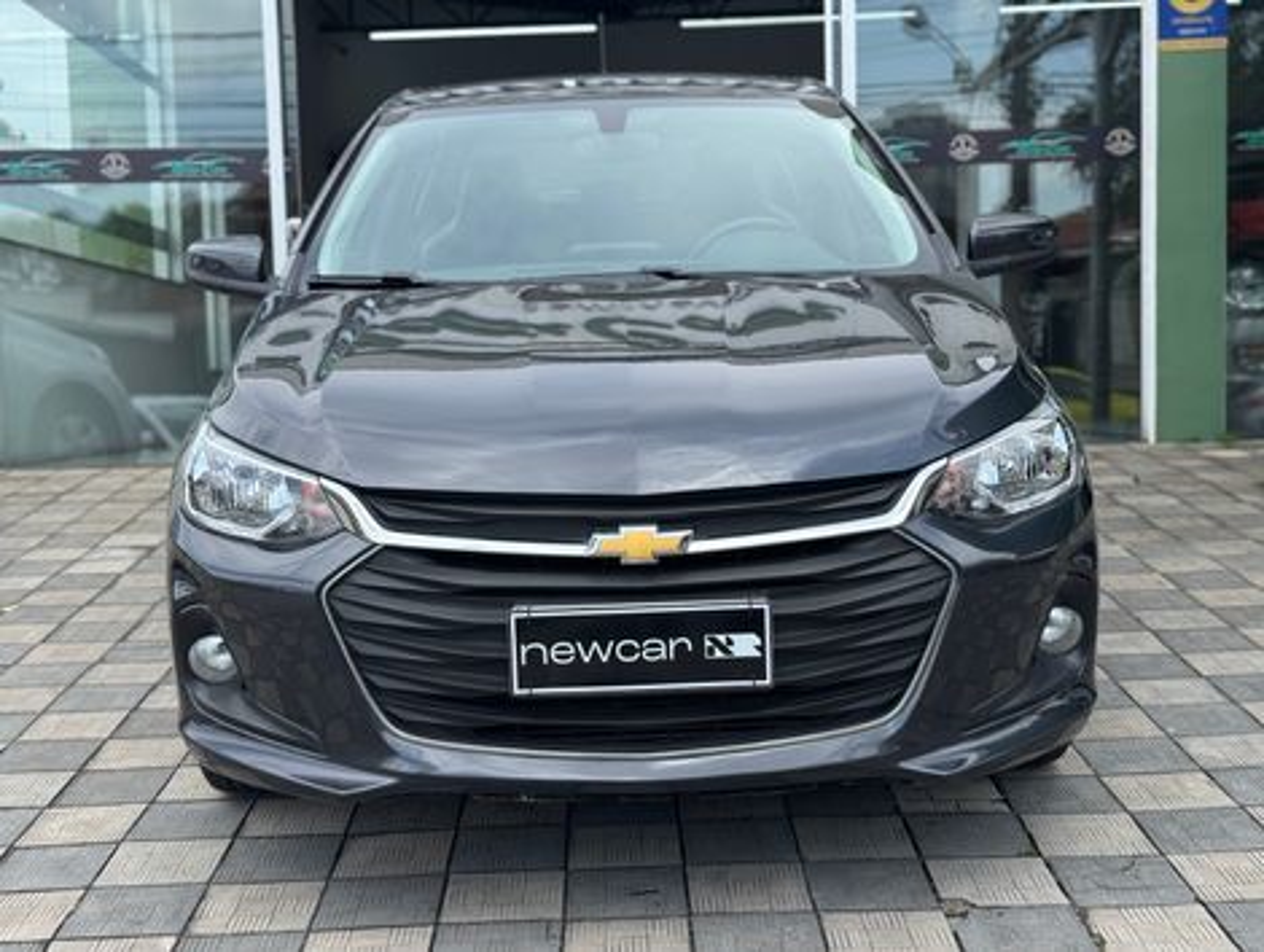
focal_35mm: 48
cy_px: 476
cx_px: 632
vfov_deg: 30.3
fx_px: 1755
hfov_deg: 39.6
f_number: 1.78
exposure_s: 1/2179
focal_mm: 6.76
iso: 64
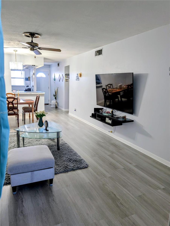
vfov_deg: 71.5
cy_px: 113
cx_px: 85
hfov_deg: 56.9
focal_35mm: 24
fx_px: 157
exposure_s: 1/24
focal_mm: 6.9
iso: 55
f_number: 1.68
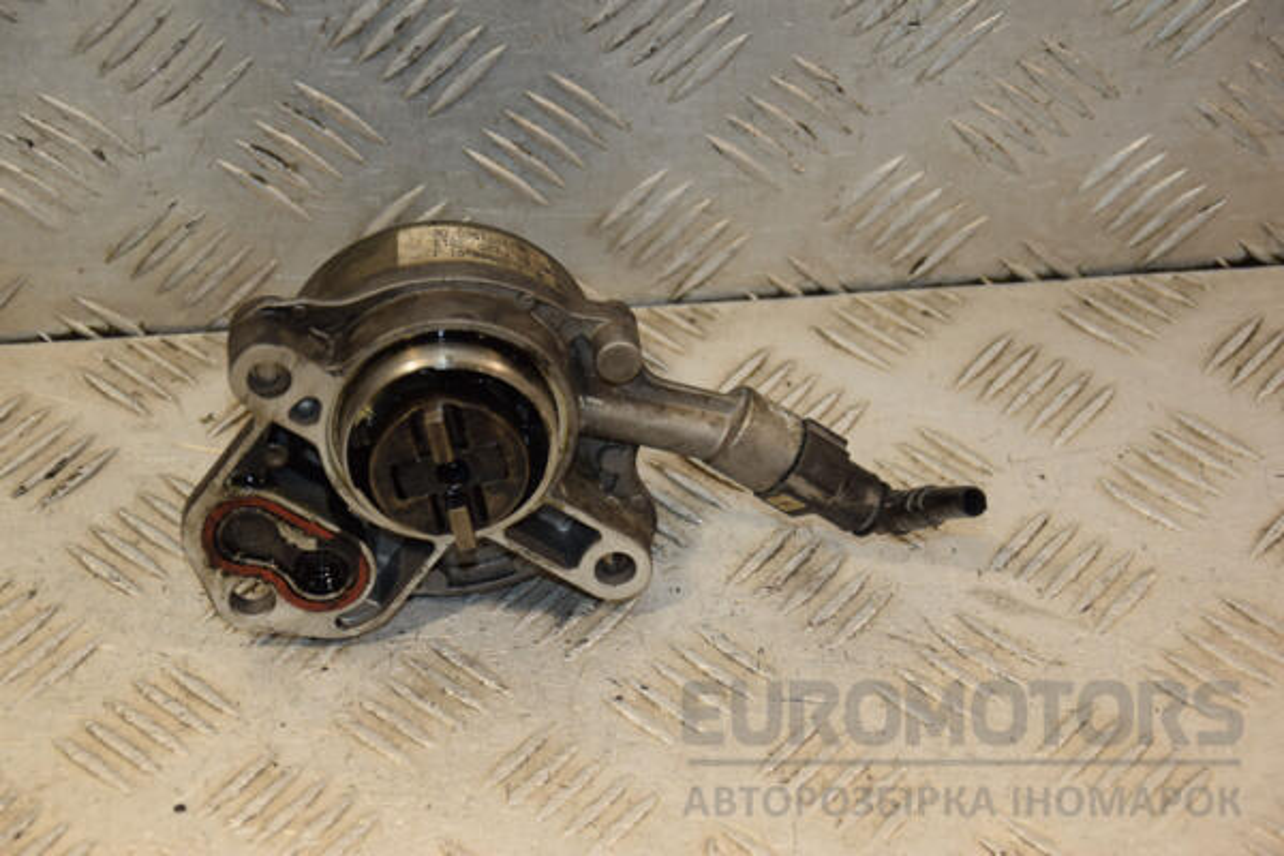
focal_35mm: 99
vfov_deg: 13.8
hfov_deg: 20.6
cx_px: 642
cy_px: 428
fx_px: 3531
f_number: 5.3
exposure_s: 1/160
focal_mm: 66
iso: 800
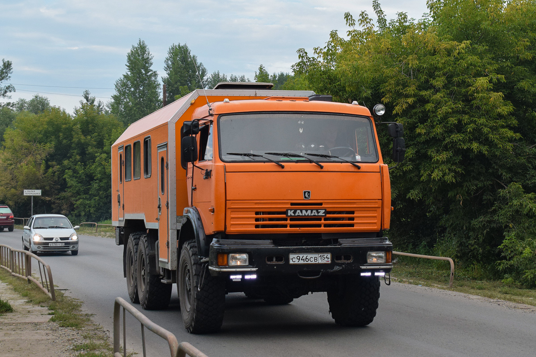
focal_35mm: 57
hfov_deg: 35.1
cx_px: 268
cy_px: 178
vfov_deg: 23.8
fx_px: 849
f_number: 6.3
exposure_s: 1/800
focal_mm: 38
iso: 800
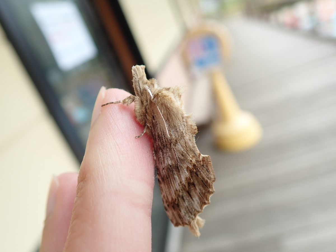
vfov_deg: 46.8
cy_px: 126
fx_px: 291
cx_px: 168
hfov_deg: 60.0
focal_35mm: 30
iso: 100
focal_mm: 5.5
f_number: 2.3
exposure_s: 1/200
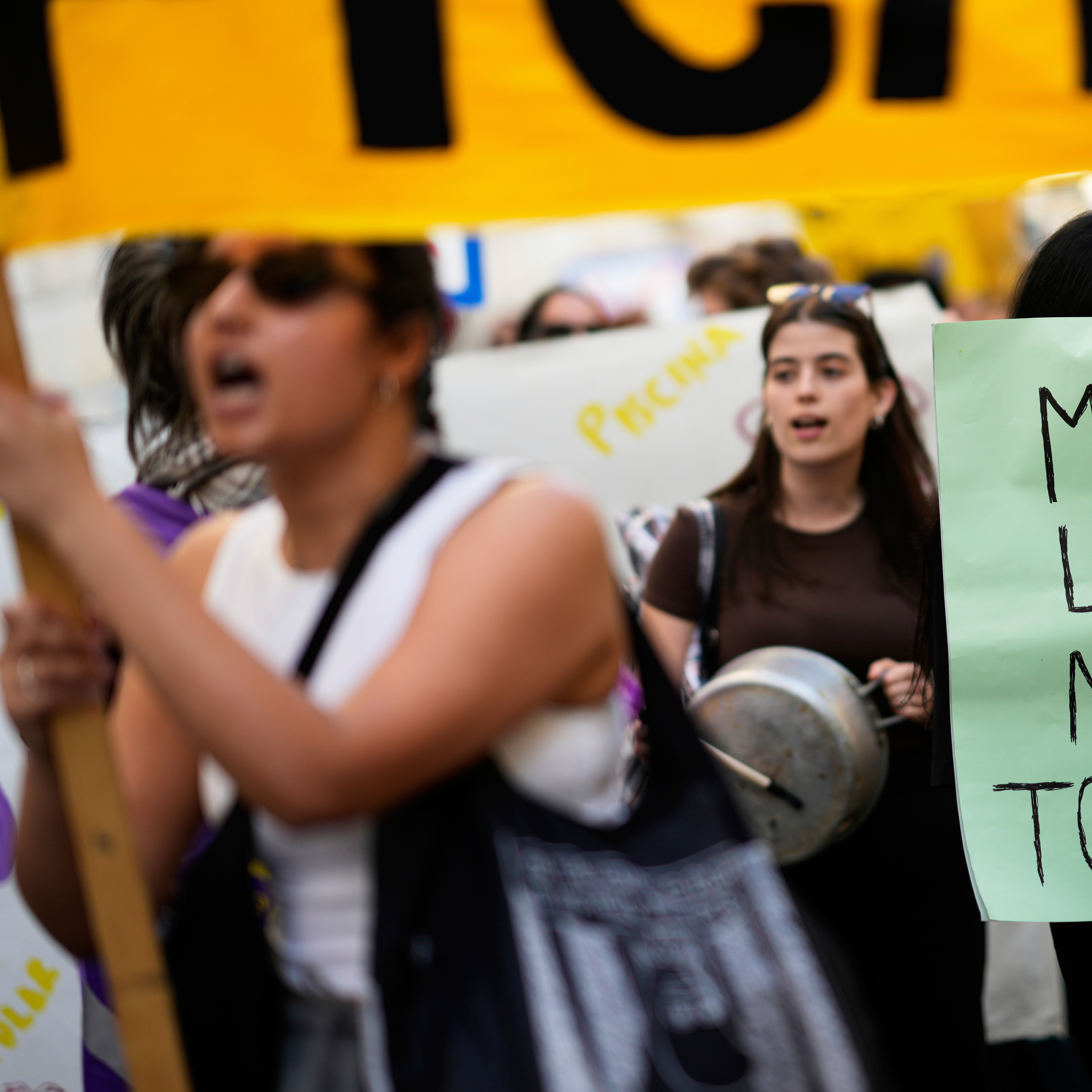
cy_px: 549
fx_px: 3890
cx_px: 810
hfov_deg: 15.9
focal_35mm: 109
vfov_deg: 16.0
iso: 100
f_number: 1.4
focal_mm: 85
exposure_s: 1/1000
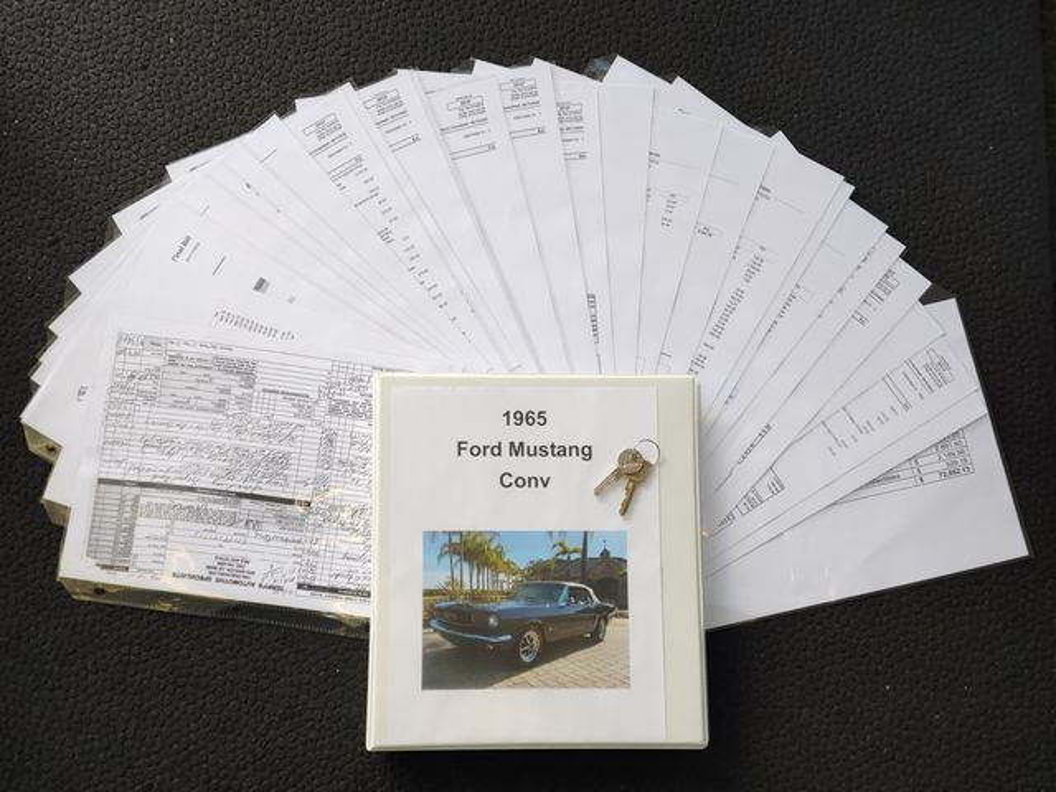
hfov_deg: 38.2
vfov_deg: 29.1
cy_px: 396
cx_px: 528
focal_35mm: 50
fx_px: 1525
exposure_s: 1/120
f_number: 2.4
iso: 350
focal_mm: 5.88
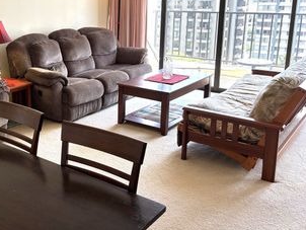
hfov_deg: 42.1
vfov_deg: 33.4
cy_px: 82
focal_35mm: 43
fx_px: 380
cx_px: 67
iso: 50
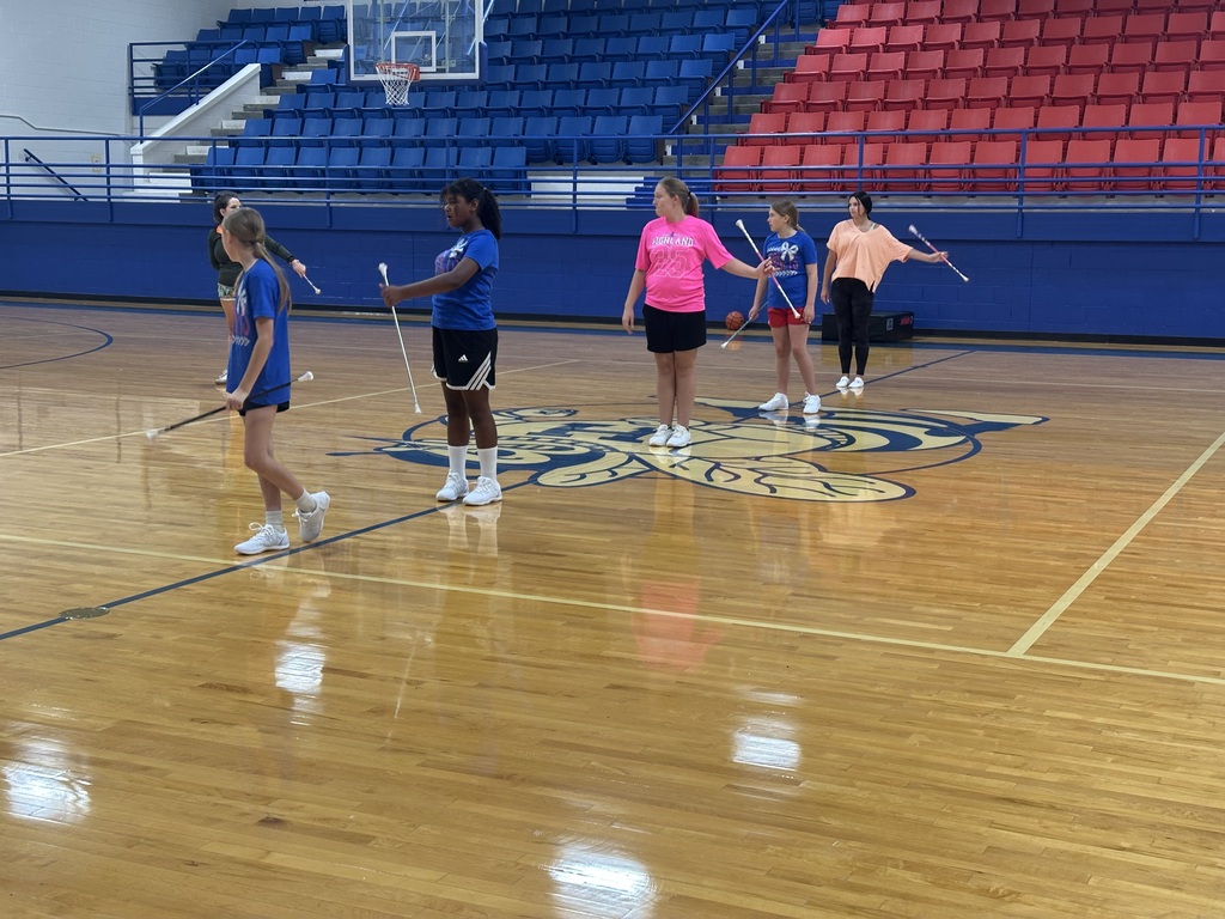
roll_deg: -0.9
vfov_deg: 30.3
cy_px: 460
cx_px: 612
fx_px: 1699
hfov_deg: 39.7
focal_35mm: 48
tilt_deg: -7.8
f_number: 1.78
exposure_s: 1/60
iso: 125
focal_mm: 6.86
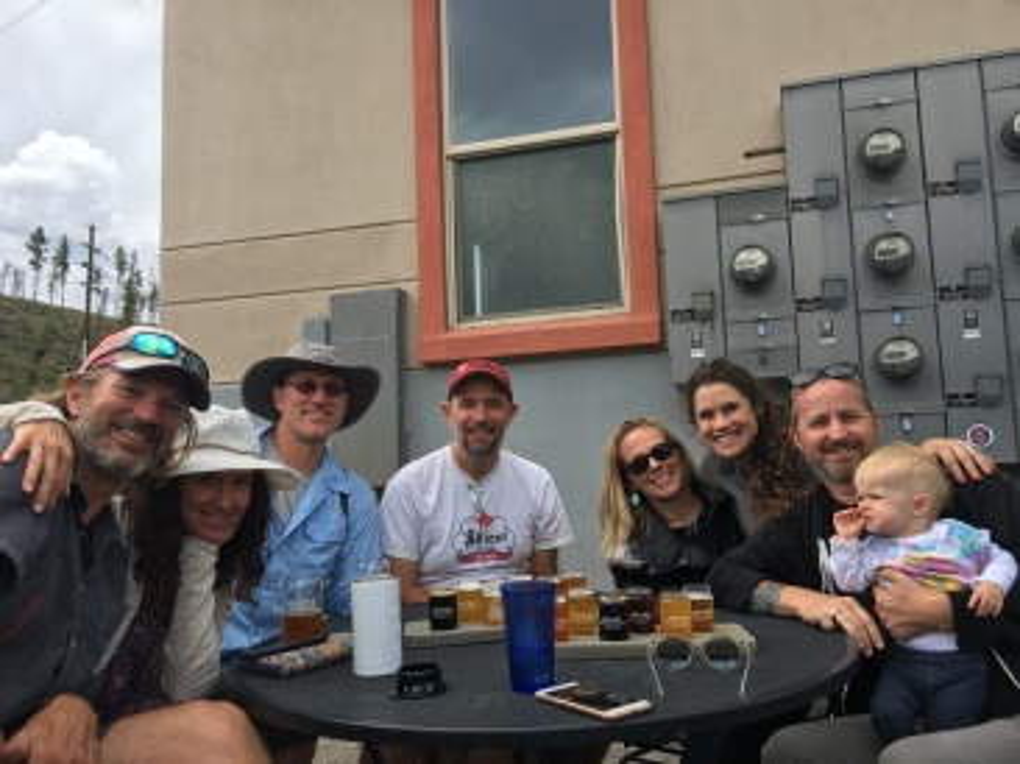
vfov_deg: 48.2
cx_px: 510
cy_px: 382
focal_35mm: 29
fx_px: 854
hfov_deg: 61.7
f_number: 2.2
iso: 25
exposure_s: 1/635
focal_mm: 4.15
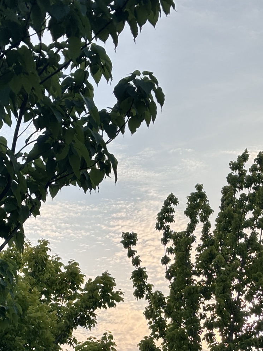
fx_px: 1063
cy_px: 354
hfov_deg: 14.1
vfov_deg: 18.2
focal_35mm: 105
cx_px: 138
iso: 40
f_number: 1.6
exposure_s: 1/2639
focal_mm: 5.96
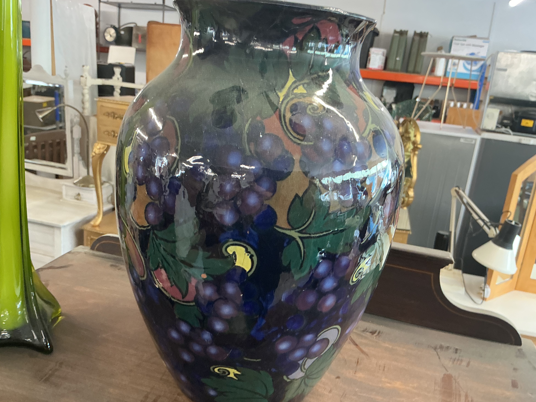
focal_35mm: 30
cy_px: 207
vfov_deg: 46.8
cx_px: 264
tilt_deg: -17.7
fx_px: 464
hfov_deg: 60.0
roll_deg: -6.7
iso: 125
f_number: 1.8
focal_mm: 3
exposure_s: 1/50
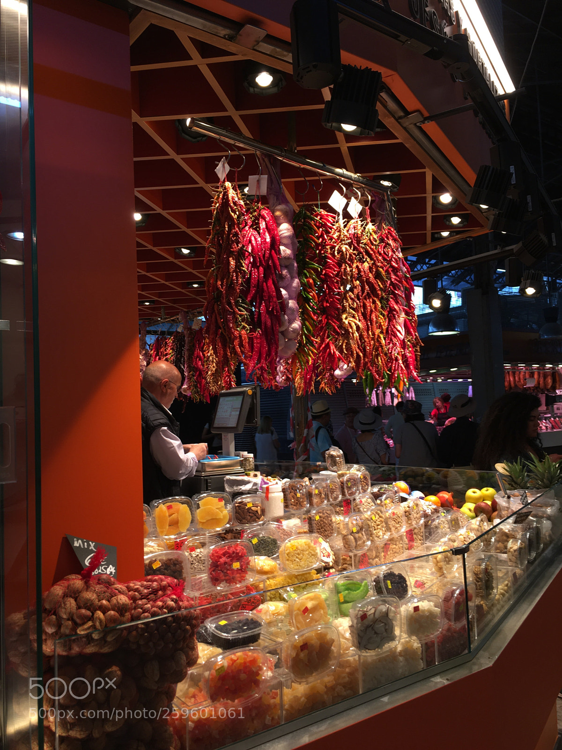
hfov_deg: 48.2
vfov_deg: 61.7
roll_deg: +2.2
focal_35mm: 29
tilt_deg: +3.2
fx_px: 628
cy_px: 375
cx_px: 281
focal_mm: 4.15
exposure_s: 1/50
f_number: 2.2
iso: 25
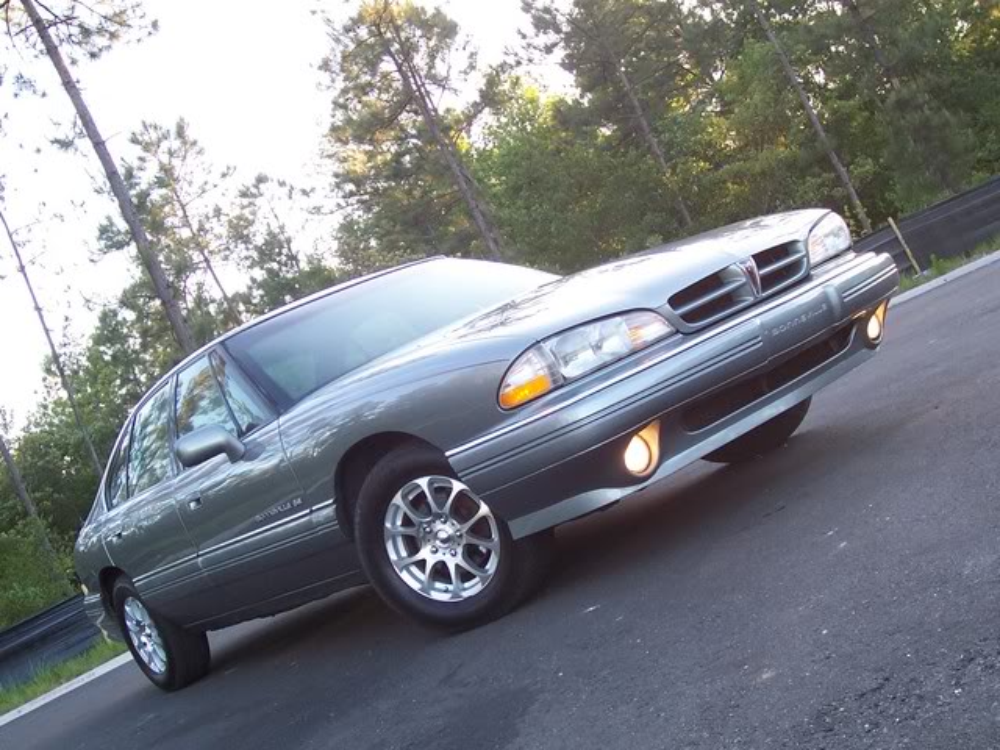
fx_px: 1329
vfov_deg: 31.5
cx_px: 500
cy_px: 375
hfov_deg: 41.2
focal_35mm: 46
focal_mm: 7
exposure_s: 1/60
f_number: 3
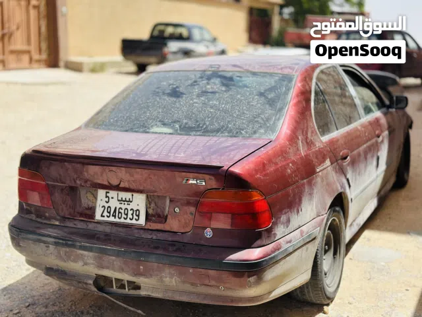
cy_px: 158
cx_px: 211
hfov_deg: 39.7
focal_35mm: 48
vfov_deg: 30.3
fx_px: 585
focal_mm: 6.86
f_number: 1.78
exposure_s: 1/3257
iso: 80
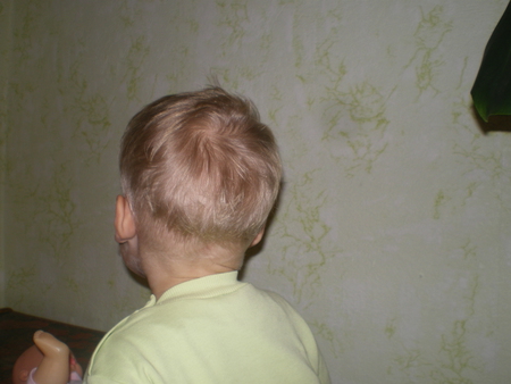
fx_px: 561
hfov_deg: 49.0
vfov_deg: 37.8
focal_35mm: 38
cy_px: 192
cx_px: 256
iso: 64
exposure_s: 1/30
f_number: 4.6
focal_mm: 6.3
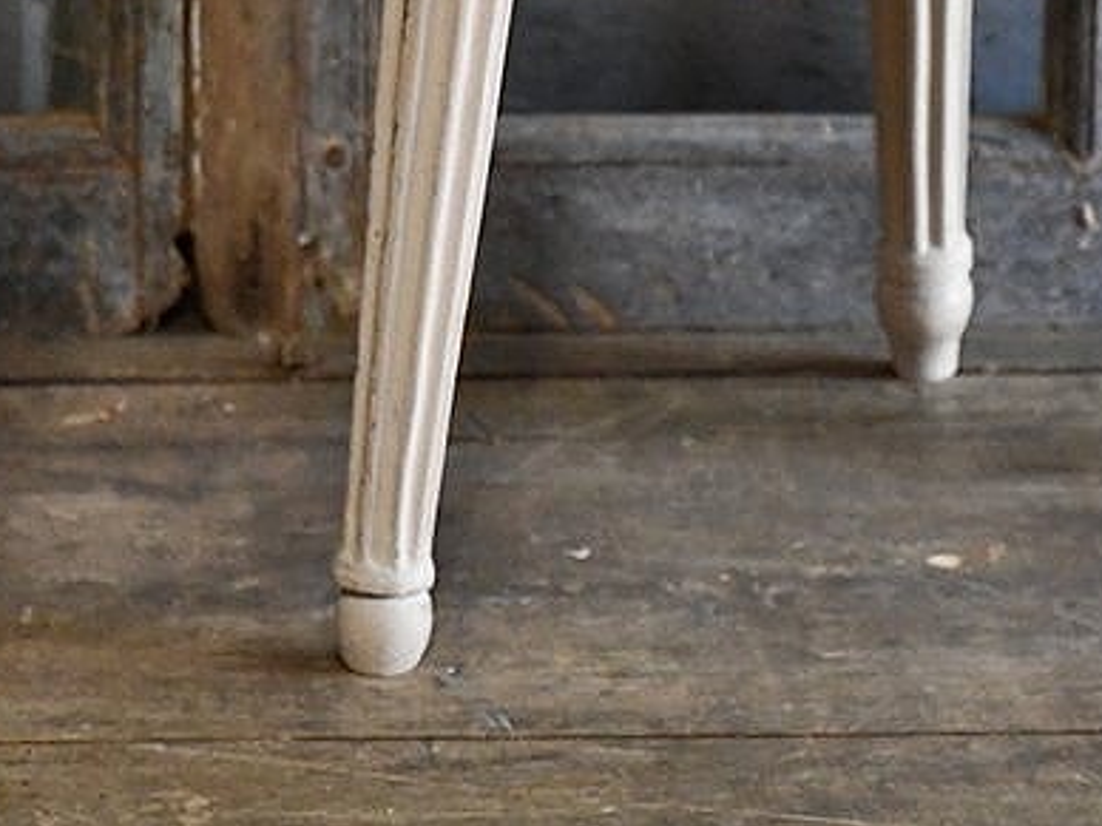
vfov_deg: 7.5
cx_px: 599
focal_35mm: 198
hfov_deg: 10.0
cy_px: 75
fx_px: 6303
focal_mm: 52
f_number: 4.5
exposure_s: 1/80
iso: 3200
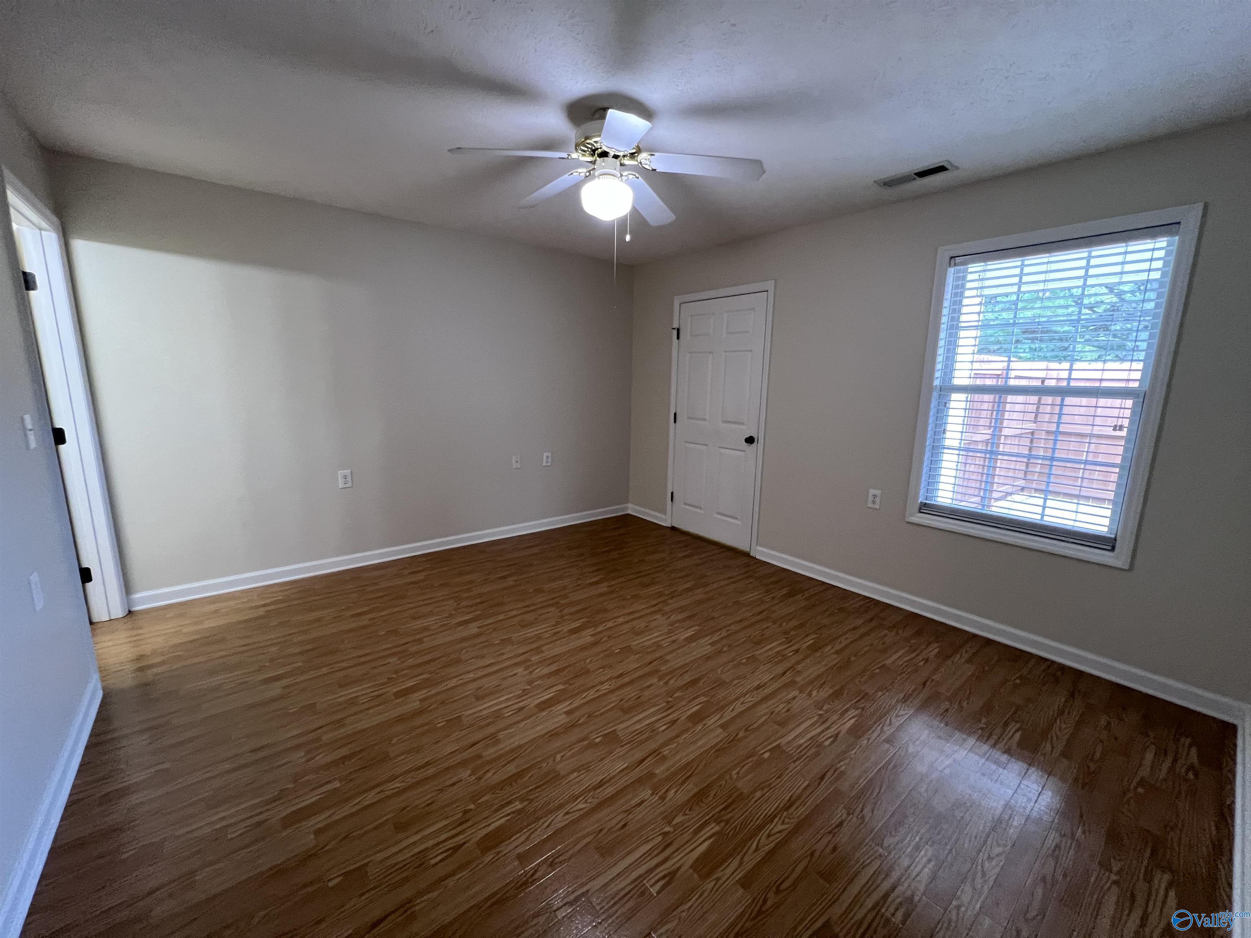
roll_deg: -0.7
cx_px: 626
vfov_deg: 89.9
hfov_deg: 106.2
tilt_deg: -10.1
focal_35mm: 13
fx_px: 470
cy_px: 469
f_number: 1.8
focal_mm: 1.57
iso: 320
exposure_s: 1/60
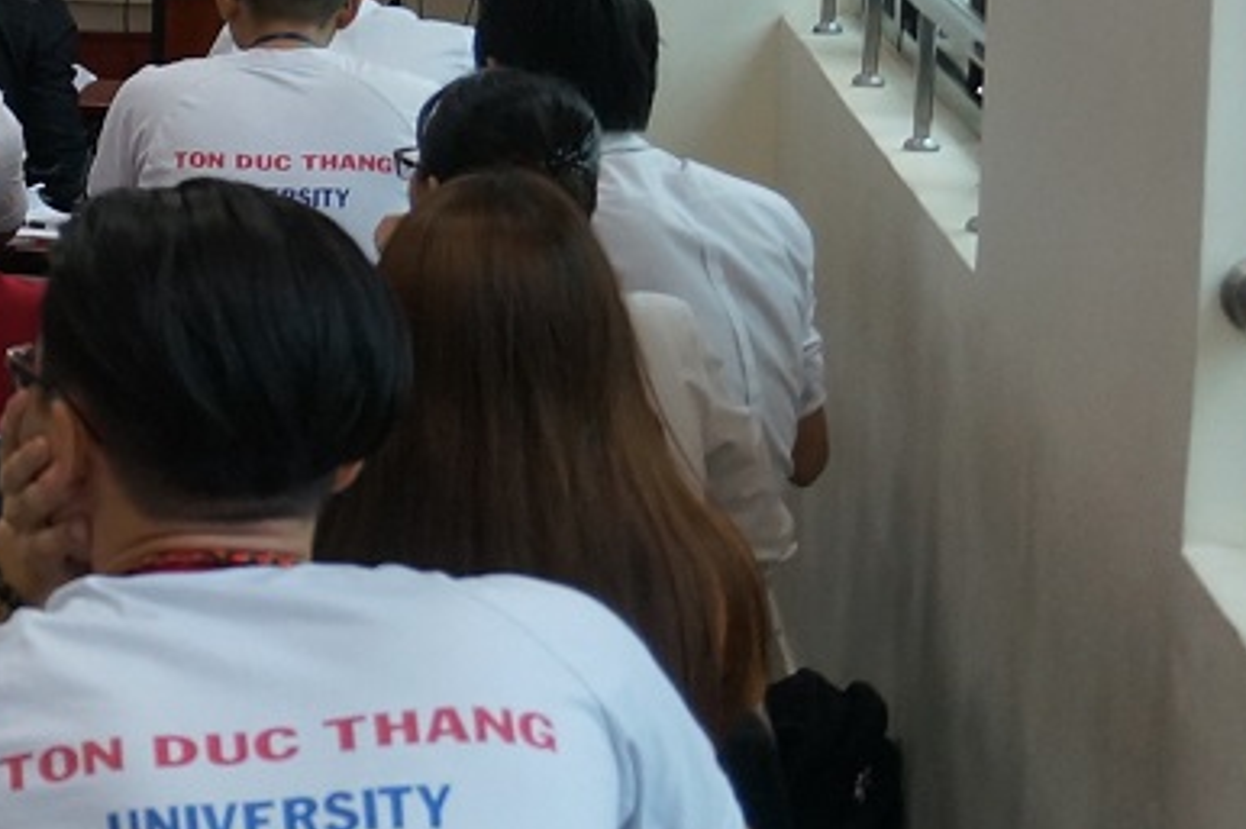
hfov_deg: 14.1
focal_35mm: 126
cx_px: -1130
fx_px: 4359
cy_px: -194
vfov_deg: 10.7
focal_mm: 22
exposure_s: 1/60
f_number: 4
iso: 500
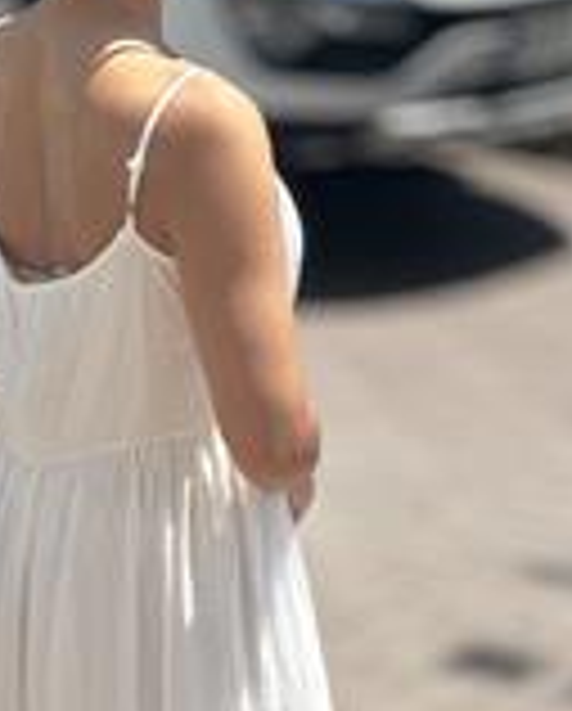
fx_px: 4136
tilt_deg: -14.7
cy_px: 574
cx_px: 162
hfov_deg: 7.9
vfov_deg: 9.8
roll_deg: -0.7
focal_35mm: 196
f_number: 2.8
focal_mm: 9
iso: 32
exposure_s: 1/769
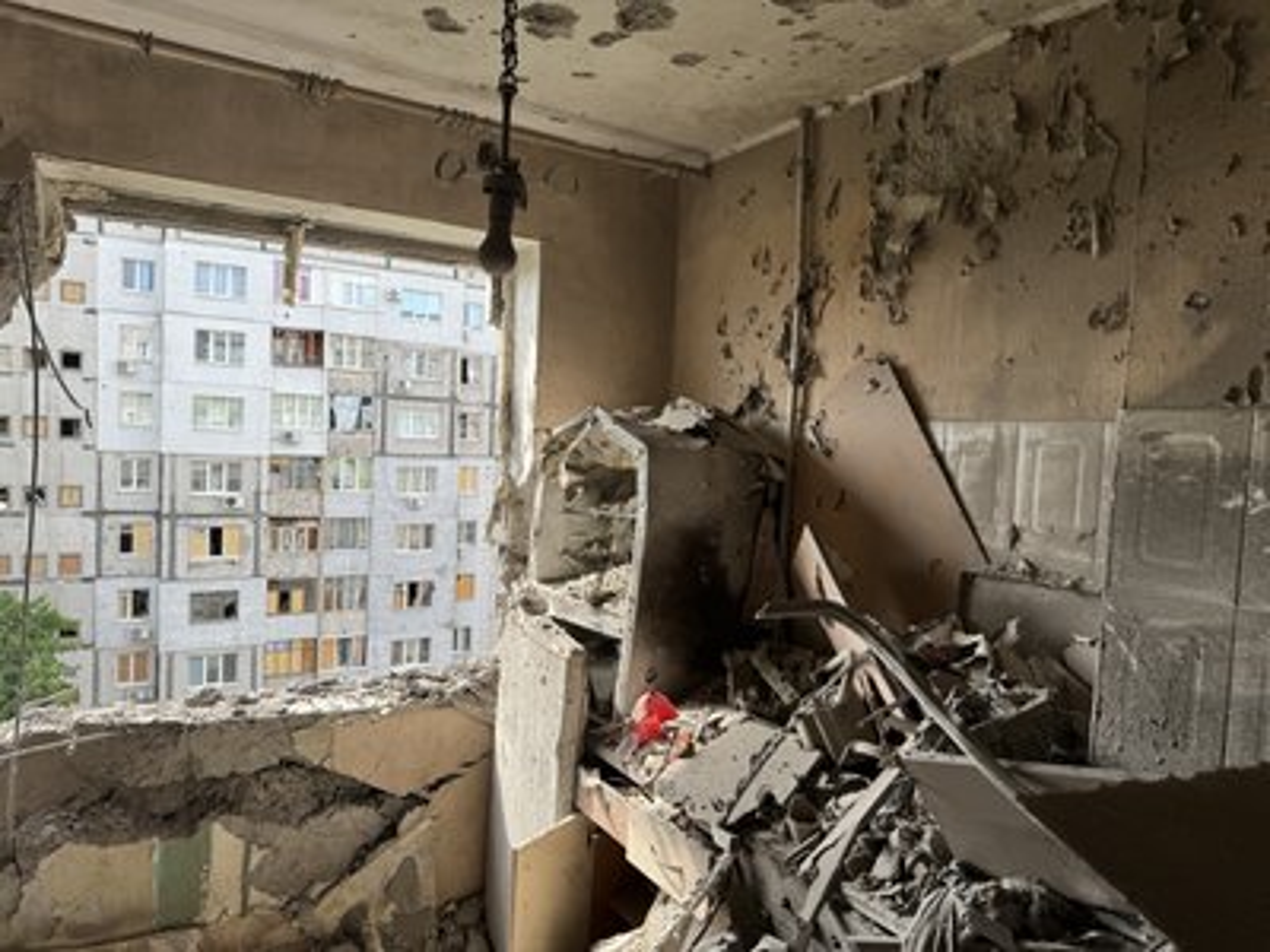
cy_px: 476
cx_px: 635
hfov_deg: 71.6
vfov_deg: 56.8
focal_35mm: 24
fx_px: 881
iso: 80
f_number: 1.78
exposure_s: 1/925
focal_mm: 6.86
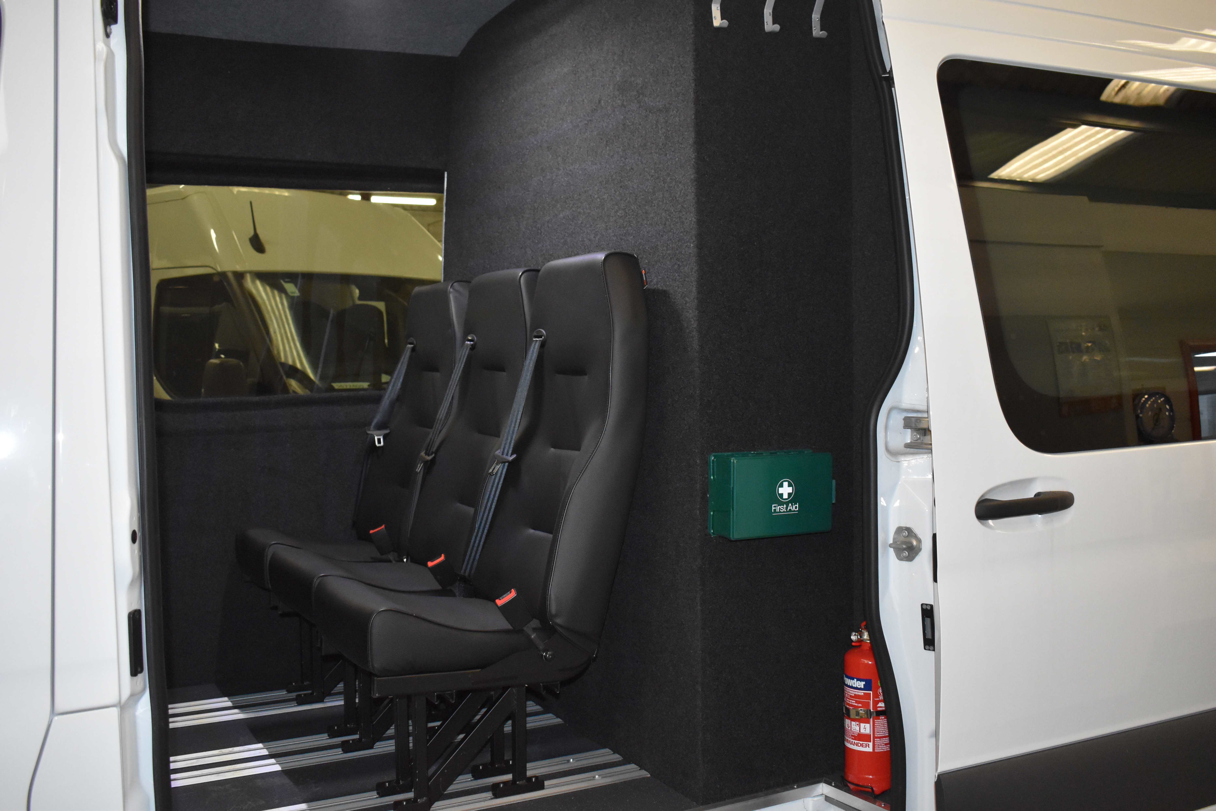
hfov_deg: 55.1
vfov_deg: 38.4
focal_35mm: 34
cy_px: 406
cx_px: 608
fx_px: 1165
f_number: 3.8
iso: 3200
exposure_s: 1/60
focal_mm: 23
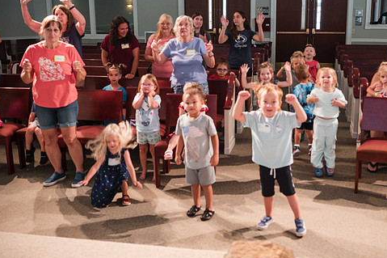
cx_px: 231
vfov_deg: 30.5
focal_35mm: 44
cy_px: 114
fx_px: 473
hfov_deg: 44.3
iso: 1800
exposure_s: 1/125
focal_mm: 35
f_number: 2.8
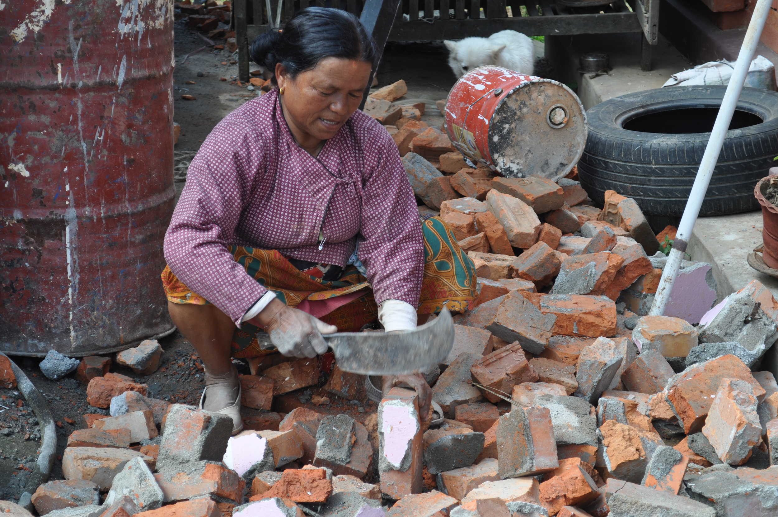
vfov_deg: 16.5
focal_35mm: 82
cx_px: 389
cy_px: 258
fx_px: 1781
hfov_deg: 24.6
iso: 200
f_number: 6.3
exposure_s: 1/160
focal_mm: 55
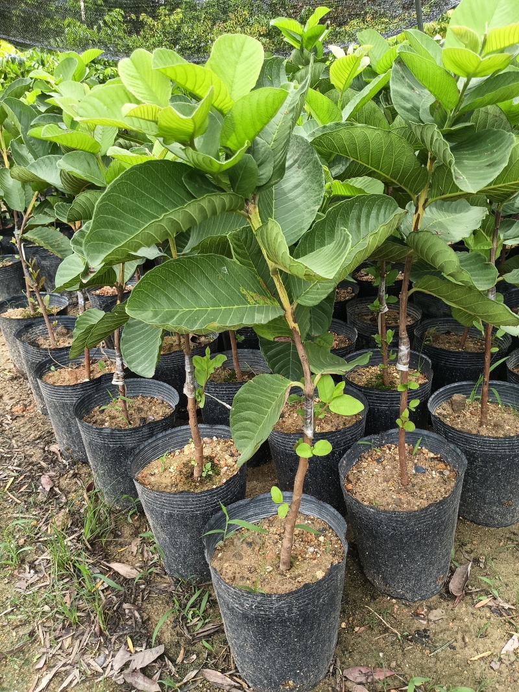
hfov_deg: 51.3
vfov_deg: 65.3
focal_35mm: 27
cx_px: 260
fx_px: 540
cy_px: 346
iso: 50
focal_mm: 3.61
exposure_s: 1/141
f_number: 1.8
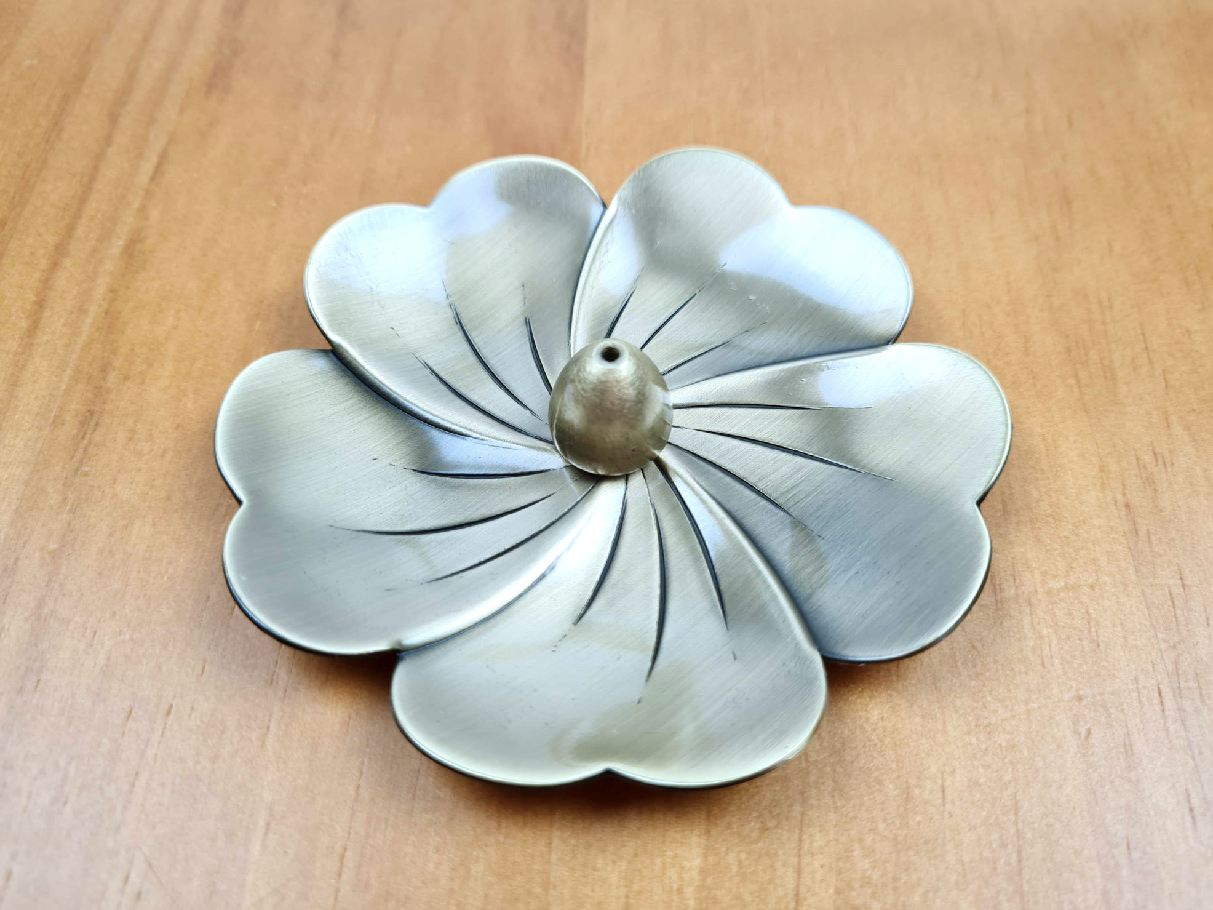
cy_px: 460
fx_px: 946
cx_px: 595
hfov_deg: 65.3
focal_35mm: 27
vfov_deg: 51.4
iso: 50
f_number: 1.8
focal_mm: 5.4
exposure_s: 1/134
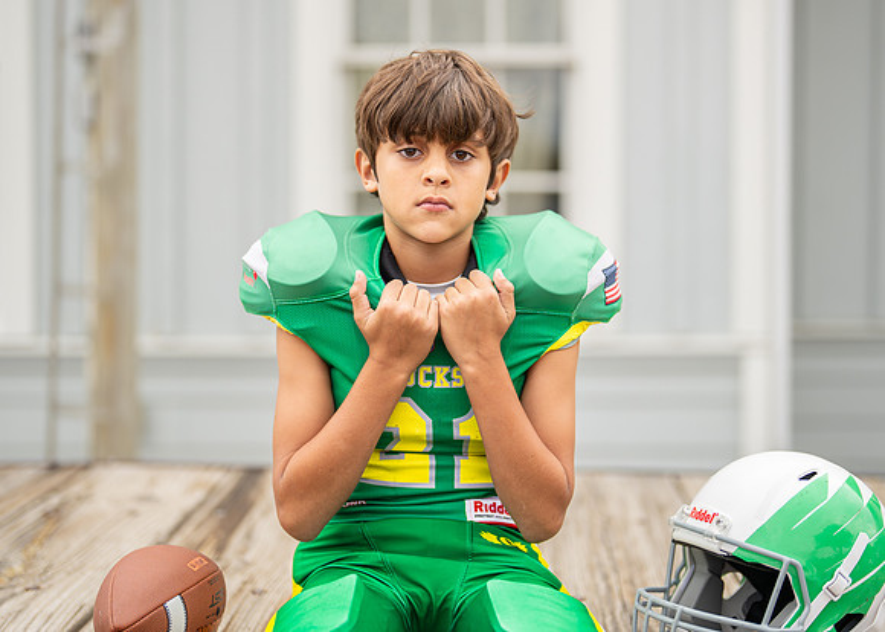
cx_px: 451
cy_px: 266
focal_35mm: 63
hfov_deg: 31.1
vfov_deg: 22.4
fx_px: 1590
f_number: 1.2
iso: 125
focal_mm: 50
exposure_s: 1/2000
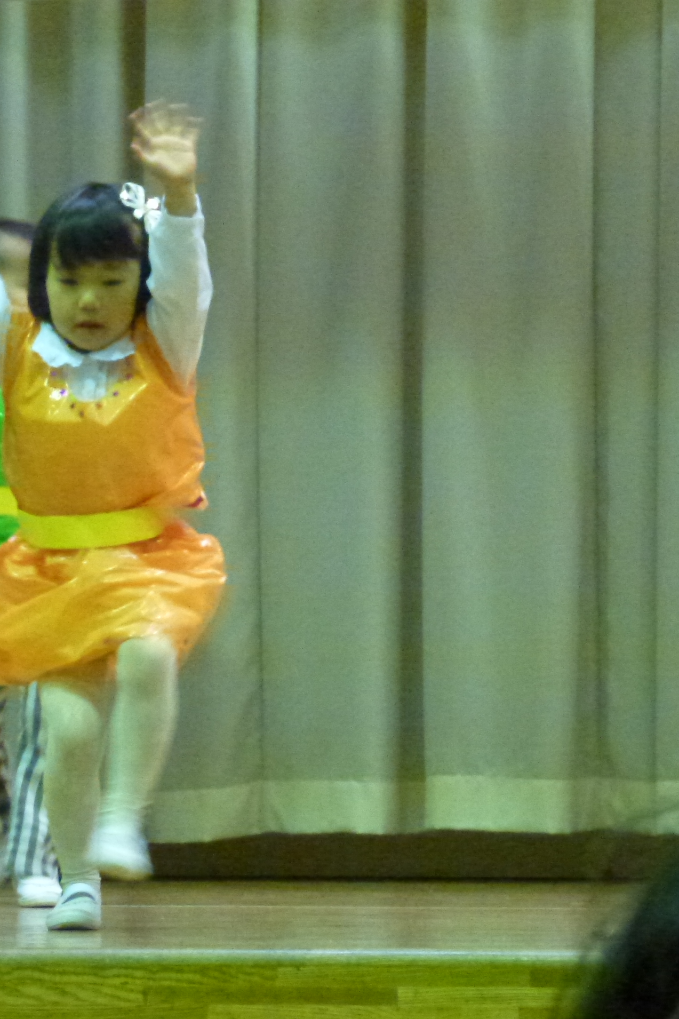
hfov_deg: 6.9
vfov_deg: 10.4
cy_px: 510
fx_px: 5602
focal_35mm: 198
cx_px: 122
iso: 1600
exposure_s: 1/30
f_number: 5.3
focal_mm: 25.5
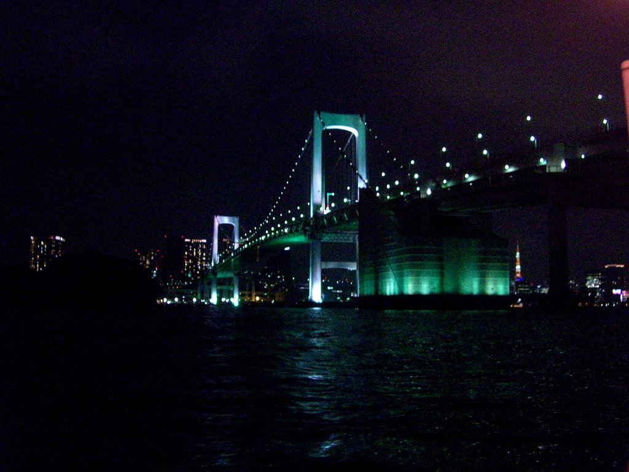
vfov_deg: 37.7
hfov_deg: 49.0
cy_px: 236
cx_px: 314
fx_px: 690
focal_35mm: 38
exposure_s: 1/15
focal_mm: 7.9
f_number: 2.8
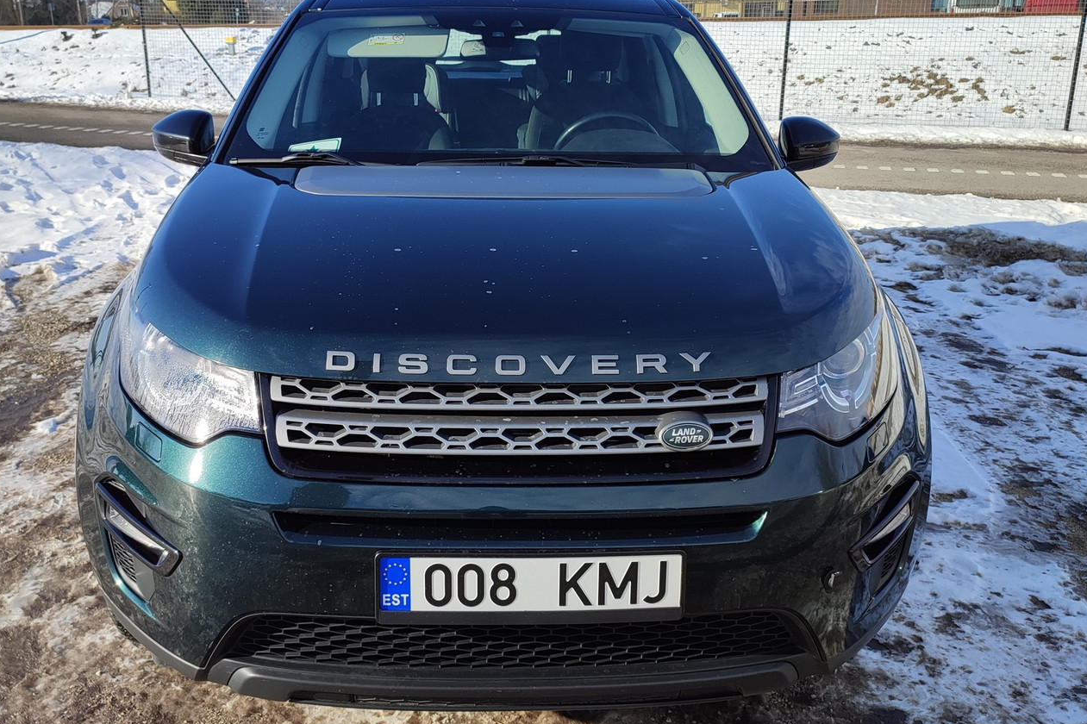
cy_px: 321
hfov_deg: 57.2
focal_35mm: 33
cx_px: 502
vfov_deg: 39.9
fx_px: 996
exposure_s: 1/788
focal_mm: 6.04
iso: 50
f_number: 1.9
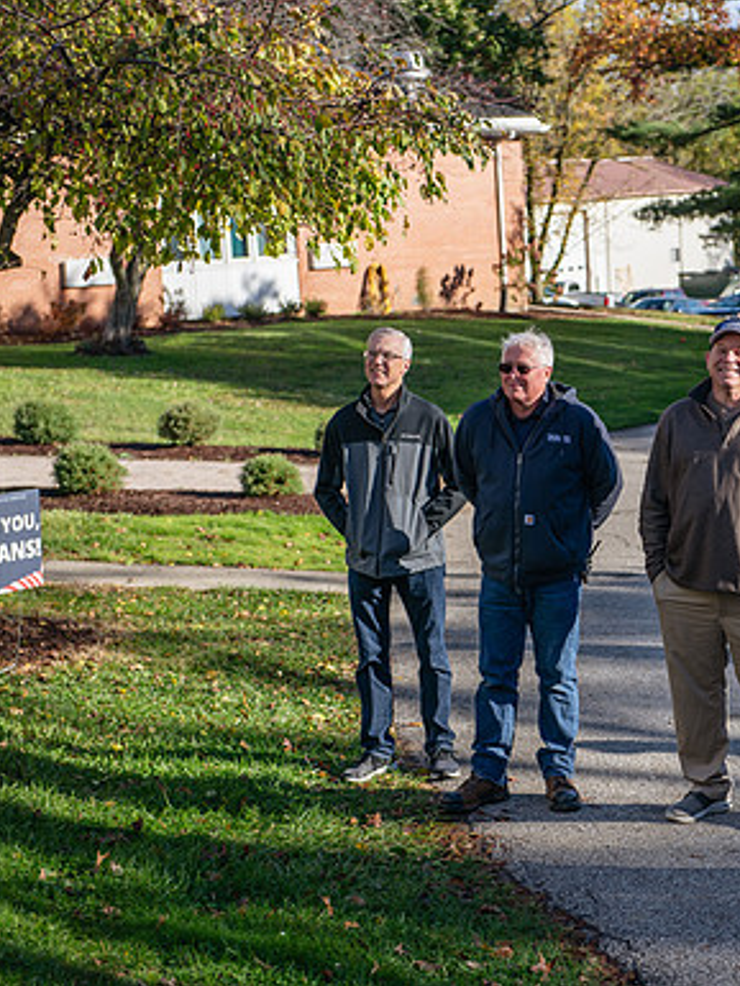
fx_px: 2478
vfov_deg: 22.5
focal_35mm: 87
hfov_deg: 16.8
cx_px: 653
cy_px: 493
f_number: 3.5
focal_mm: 60
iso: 80
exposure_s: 1/500
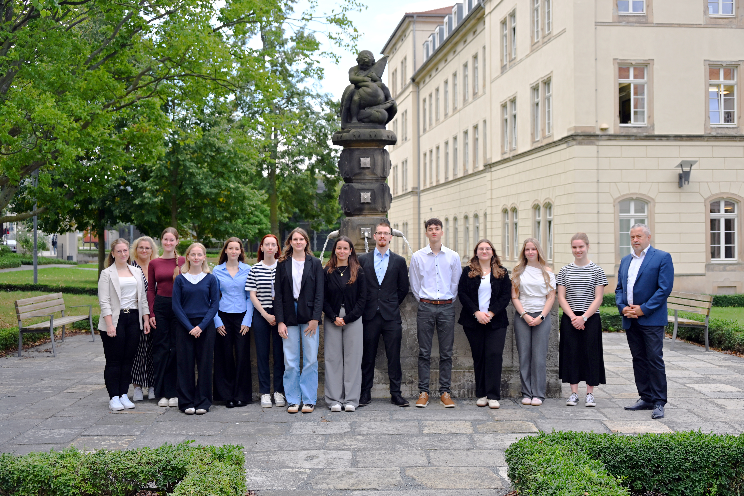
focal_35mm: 42
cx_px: 372
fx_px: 868
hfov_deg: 46.4
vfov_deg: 31.9
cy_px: 248
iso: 280
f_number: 5
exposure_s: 1/250
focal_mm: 42
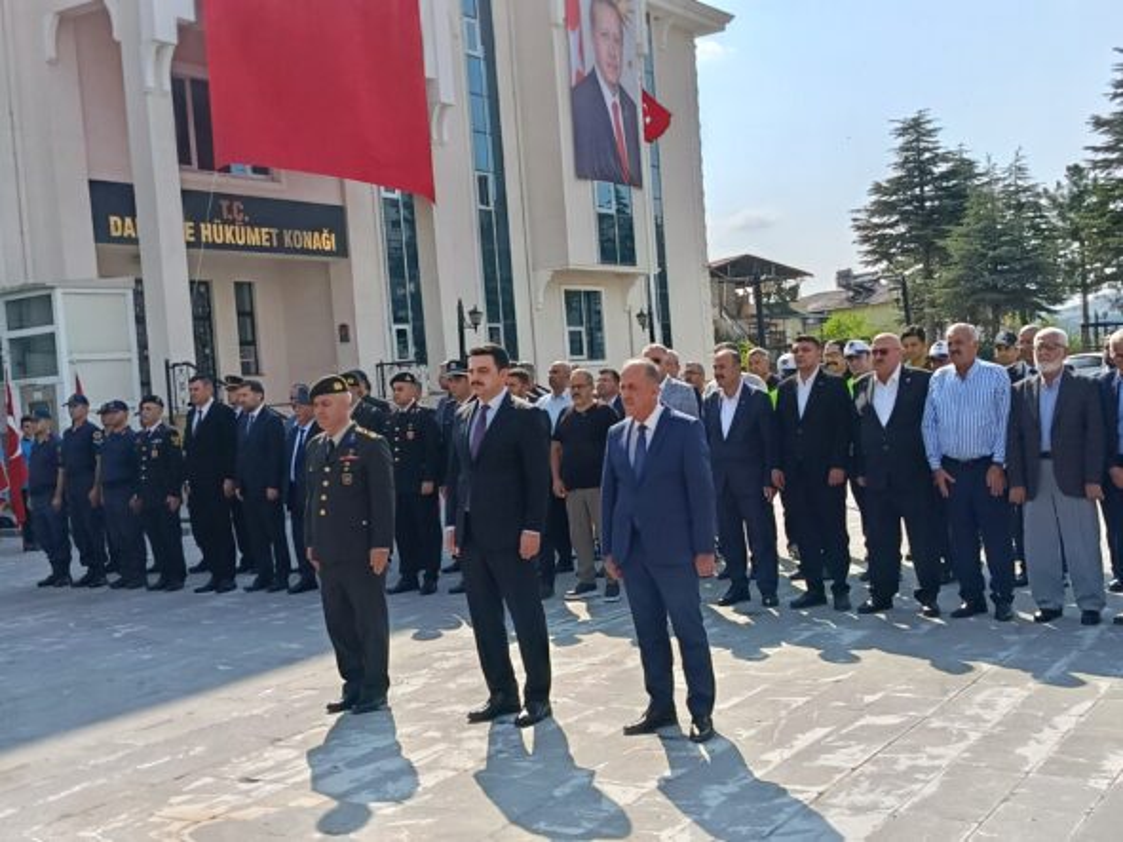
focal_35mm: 42
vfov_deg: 34.3
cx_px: 562
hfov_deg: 44.8
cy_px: 421
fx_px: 1362
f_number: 1.7
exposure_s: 1/449
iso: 51
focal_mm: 5.24
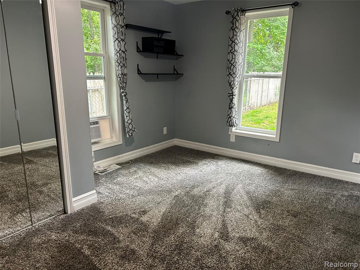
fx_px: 270
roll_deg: +0.3
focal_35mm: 26
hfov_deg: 67.3
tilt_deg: -13.0
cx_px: 180
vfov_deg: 53.1
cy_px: 135
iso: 200
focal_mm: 5.7
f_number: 1.5
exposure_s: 1/60
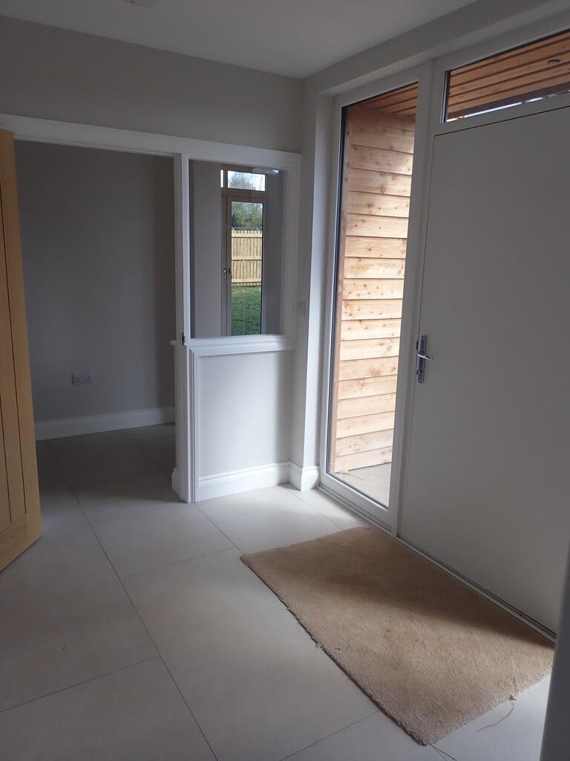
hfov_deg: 54.9
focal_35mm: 25
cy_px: 380
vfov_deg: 69.4
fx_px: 549
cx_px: 285
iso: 100
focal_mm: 4.5
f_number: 2.8
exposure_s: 1/200
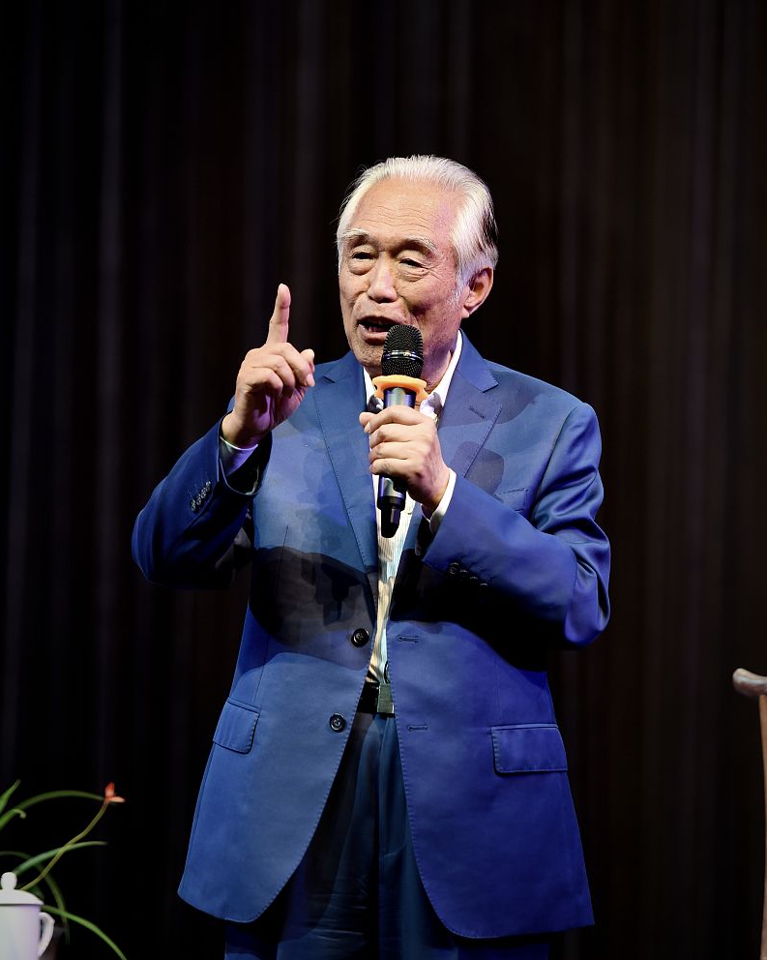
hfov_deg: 8.0
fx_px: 5479
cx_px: 384
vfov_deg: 10.0
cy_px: 440
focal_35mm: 193
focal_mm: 170
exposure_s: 1/160
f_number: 3.5
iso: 500
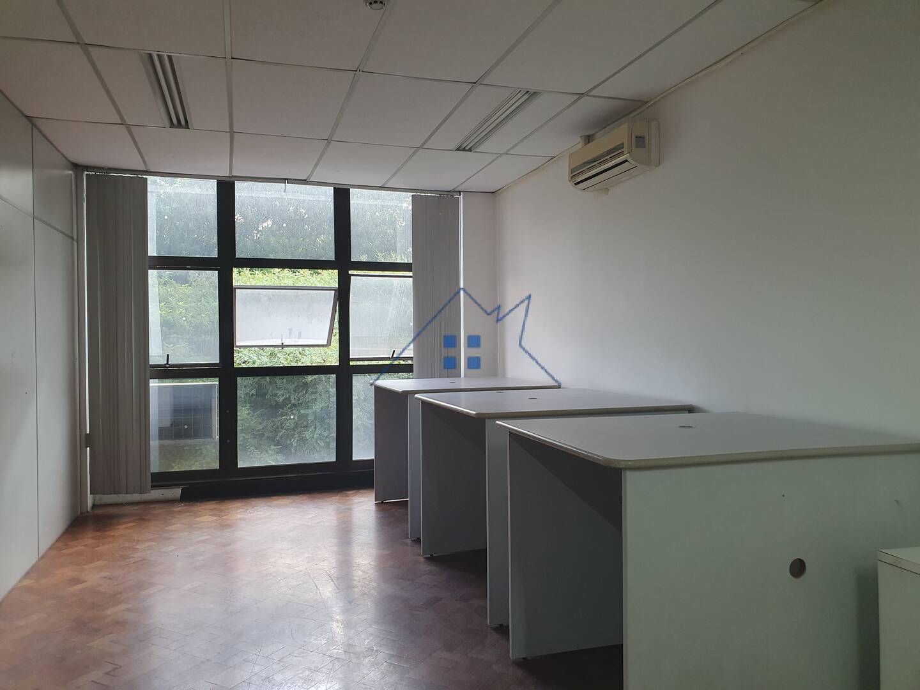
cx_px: 460
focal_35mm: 26
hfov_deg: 67.3
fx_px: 691
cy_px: 345
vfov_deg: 53.1
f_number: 2.4
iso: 160
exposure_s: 1/60
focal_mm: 4.32
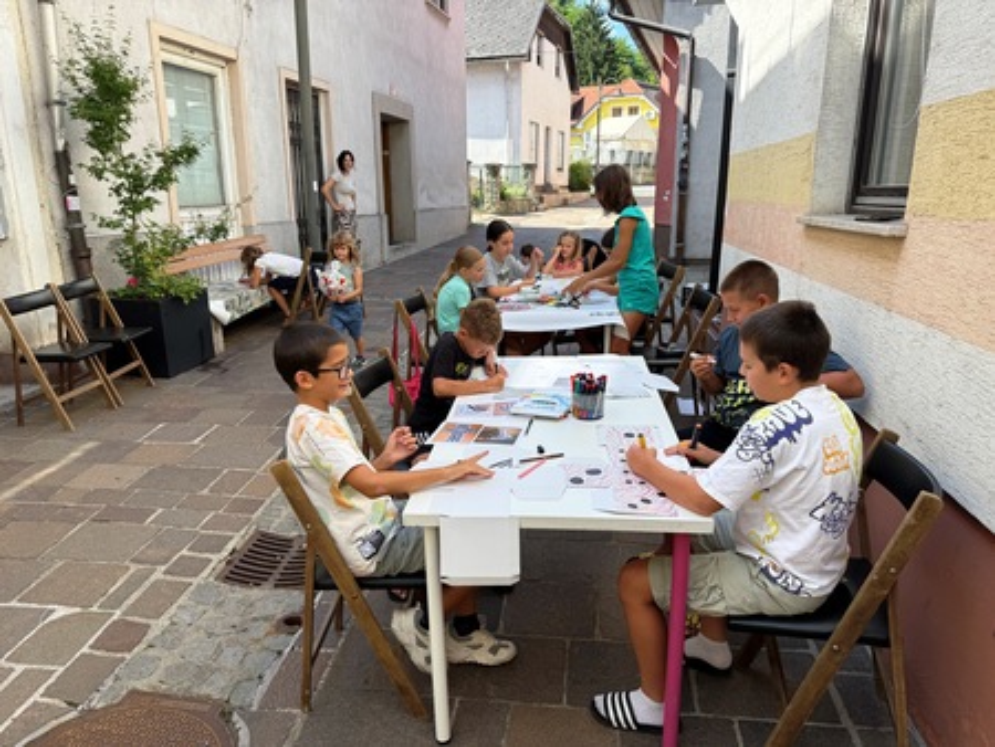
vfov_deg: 56.9
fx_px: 690
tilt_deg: -14.5
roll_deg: +0.0
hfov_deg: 71.6
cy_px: 374
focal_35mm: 24
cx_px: 498
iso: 80
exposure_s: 1/1271
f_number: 1.78
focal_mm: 6.76
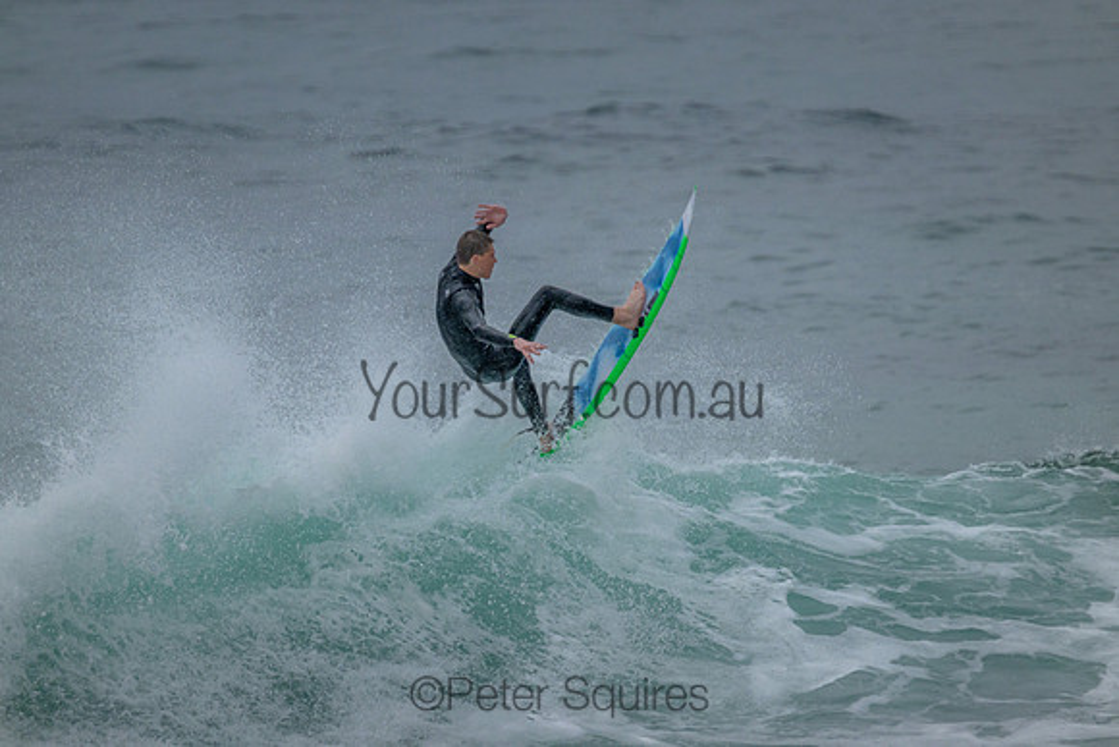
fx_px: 24871
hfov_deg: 2.6
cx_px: 560
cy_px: 374
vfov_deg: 1.7
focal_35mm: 800
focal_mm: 800
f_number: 11
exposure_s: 1/1600
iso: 2200
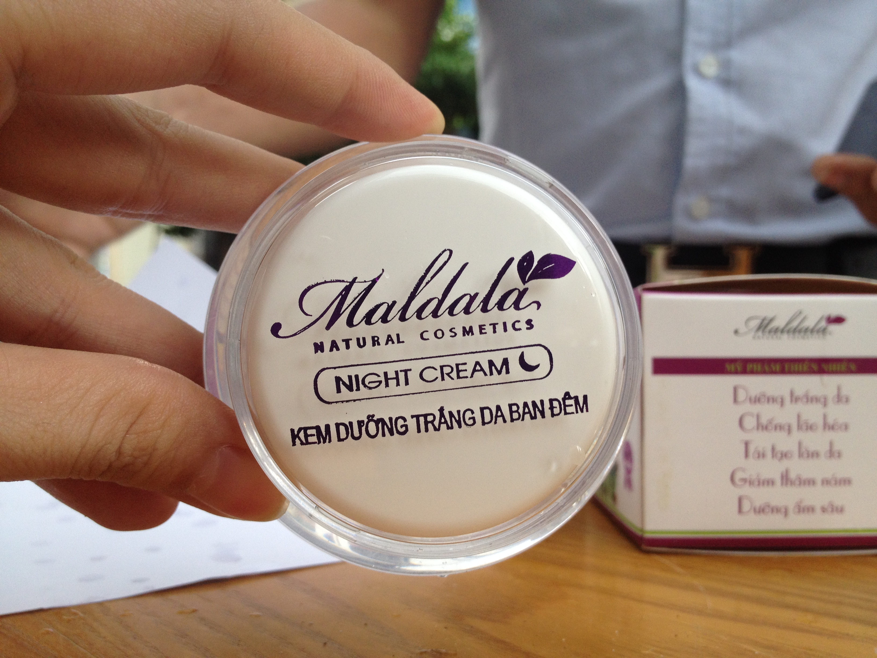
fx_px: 887
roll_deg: -0.2
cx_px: 438
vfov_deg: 40.7
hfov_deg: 52.6
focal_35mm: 35
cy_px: 329
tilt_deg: -4.6
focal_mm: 4.28
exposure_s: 1/120
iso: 80
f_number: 2.4
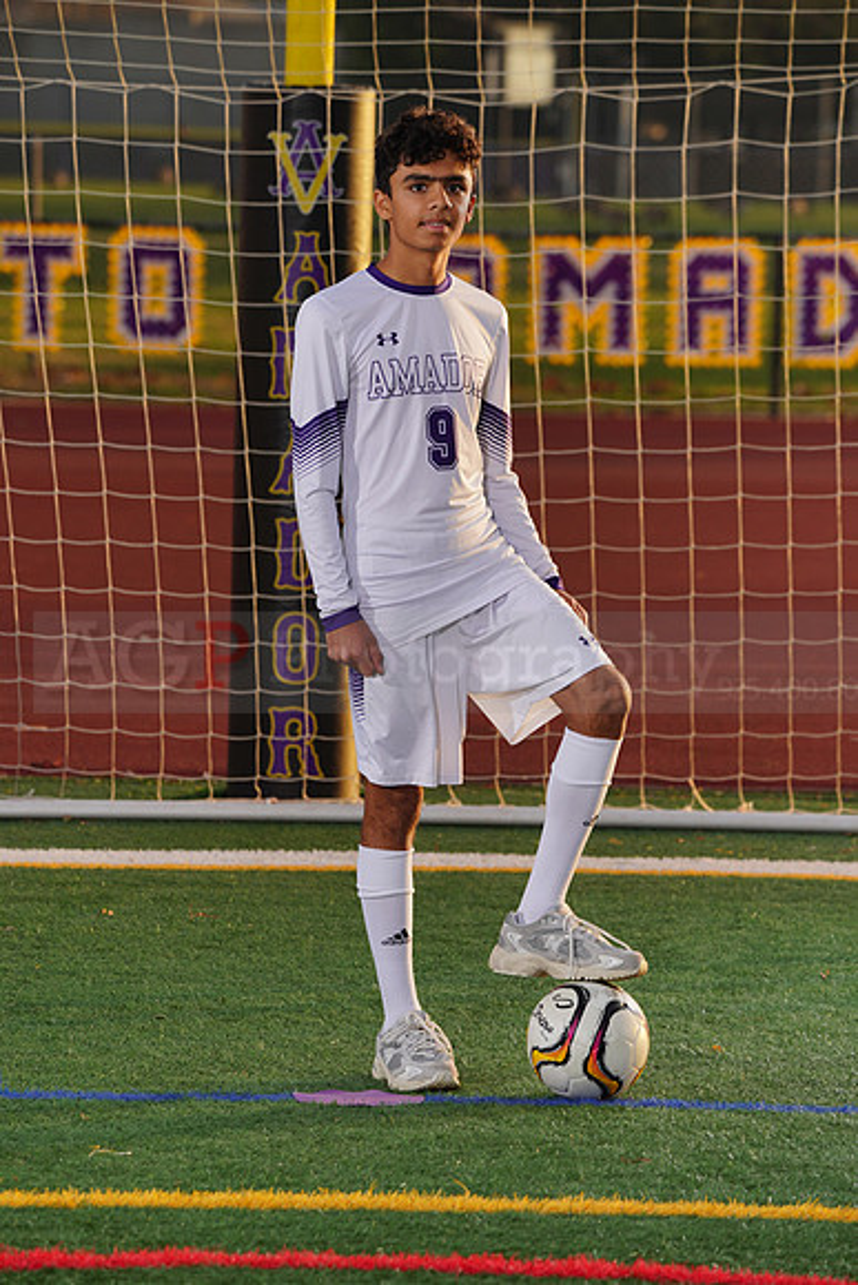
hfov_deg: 6.1
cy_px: 642
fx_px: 8074
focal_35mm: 226
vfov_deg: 9.1
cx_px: 429
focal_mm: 226
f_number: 8
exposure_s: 1/200
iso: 100
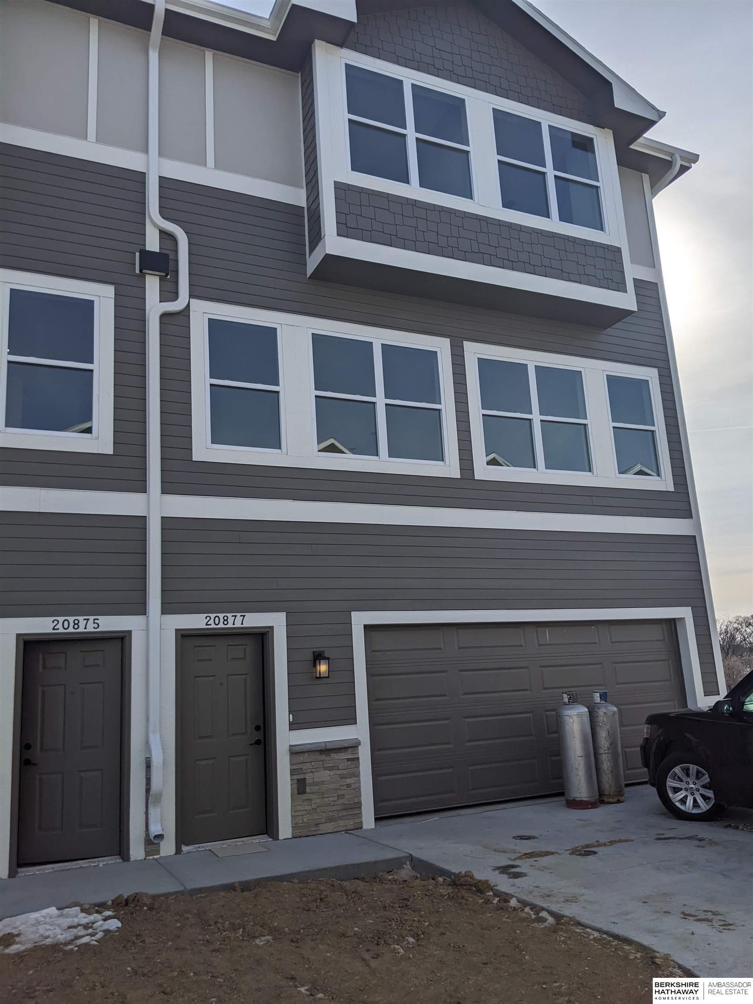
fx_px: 783
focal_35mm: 27
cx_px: 376
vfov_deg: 65.3
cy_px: 502
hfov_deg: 51.4
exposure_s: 1/7812
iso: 39
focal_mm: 4.44
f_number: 1.8
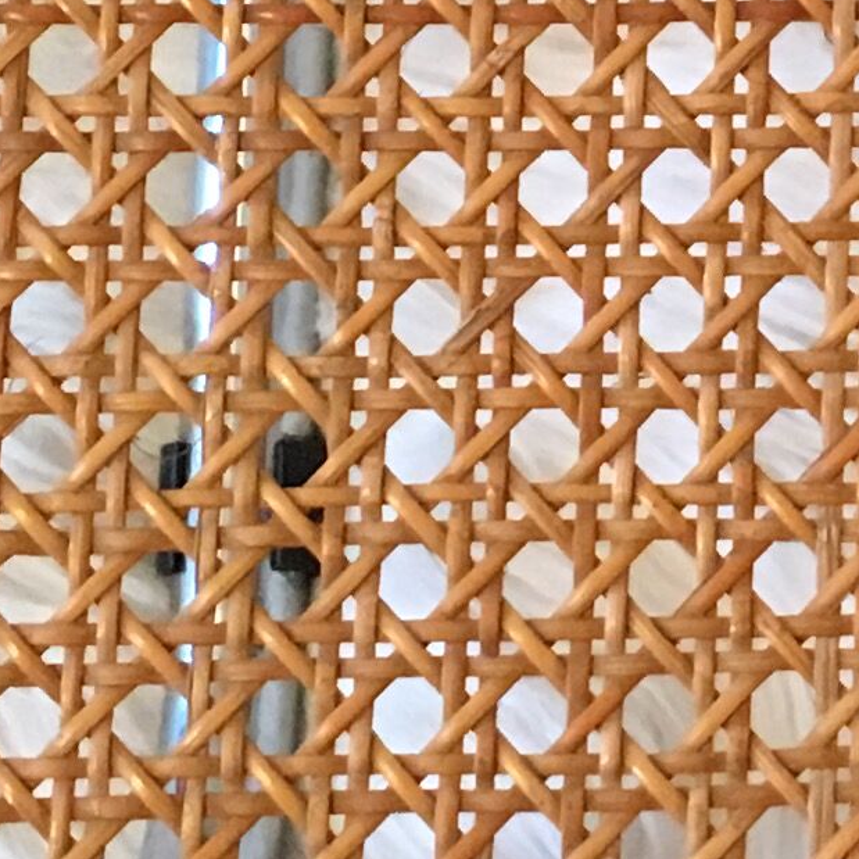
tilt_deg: -76.8
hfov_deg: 10.0
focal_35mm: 167
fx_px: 4689
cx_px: 1438
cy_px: -278
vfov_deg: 10.2
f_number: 2.2
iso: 200
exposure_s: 1/20
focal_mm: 4.15
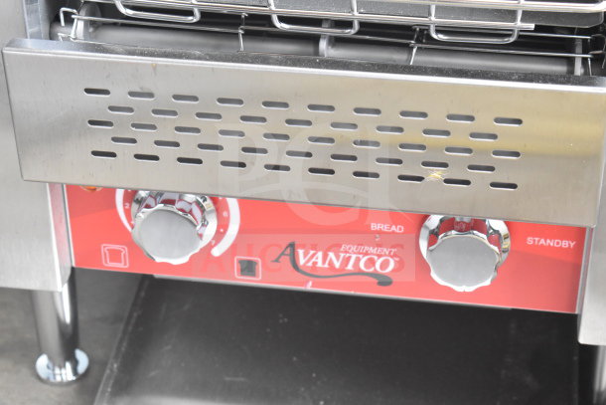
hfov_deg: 24.6
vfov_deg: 16.6
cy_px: 202
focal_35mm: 82
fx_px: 1389
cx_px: 303
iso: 2500
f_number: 5.6
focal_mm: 55
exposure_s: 1/100
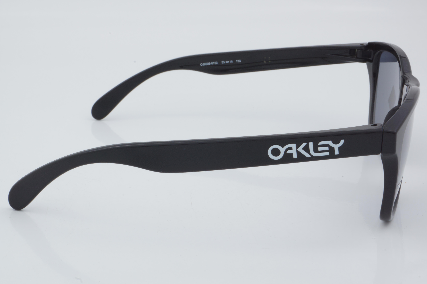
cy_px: 142
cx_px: 214
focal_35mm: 75
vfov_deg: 18.2
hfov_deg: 27.0
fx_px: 890
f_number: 32
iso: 100
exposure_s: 1/3
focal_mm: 50
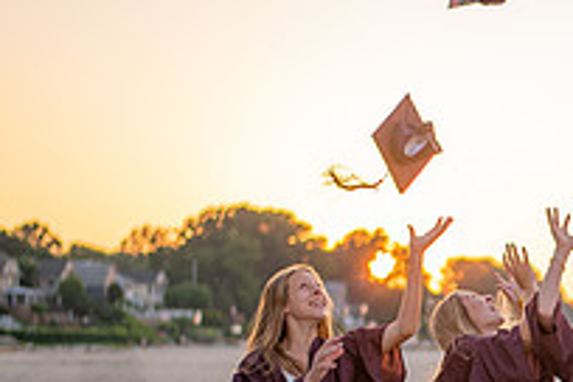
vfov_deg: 9.6
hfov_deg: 14.1
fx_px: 2260
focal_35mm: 142
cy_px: 378
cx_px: 652
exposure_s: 1/640
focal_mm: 50
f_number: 1.8
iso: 100
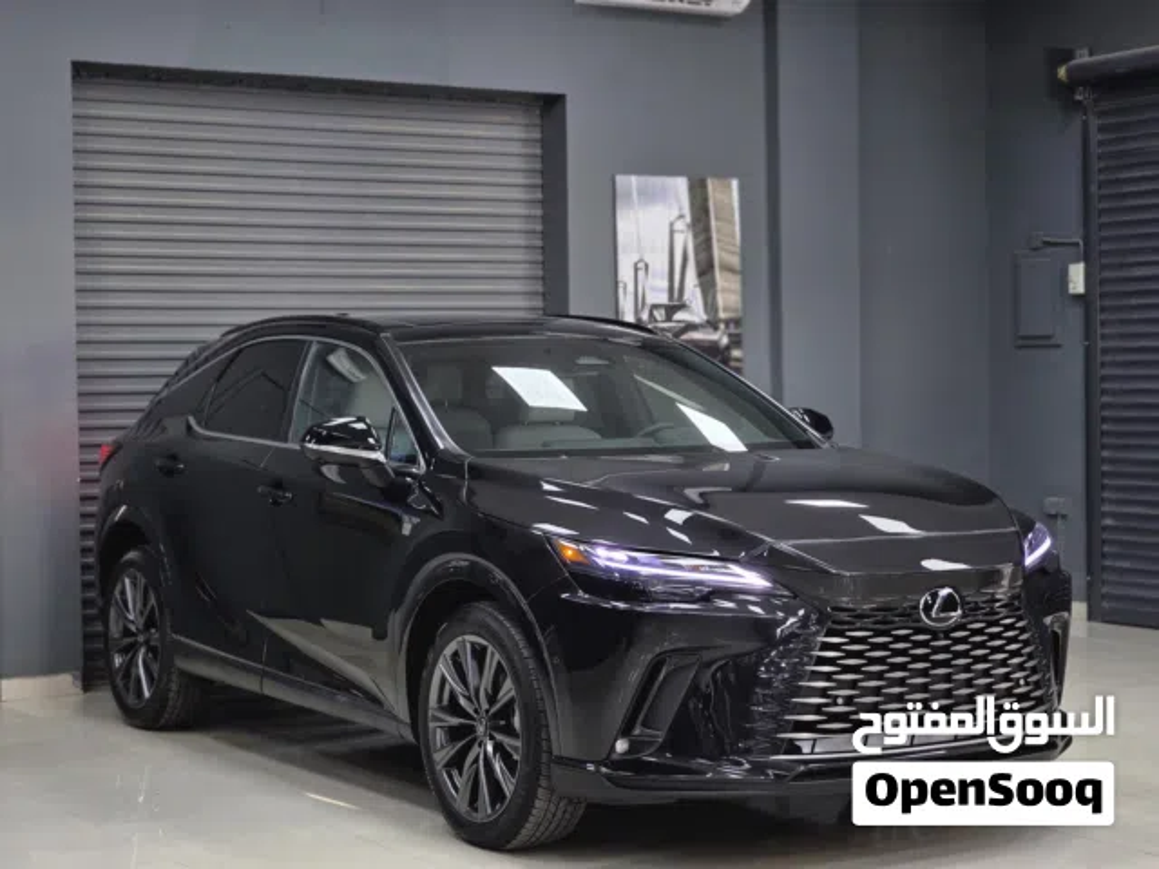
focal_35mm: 69
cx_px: 580
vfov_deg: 21.3
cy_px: 434
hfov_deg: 28.2
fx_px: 2310
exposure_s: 1/50
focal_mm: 7.9
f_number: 2.4
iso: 80
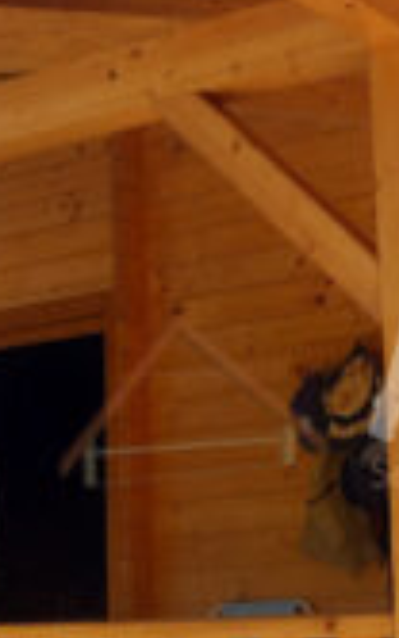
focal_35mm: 69
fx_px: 1198
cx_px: 499
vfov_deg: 29.6
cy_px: 400
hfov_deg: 17.8
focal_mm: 4
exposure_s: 1/165
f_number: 1.8
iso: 20
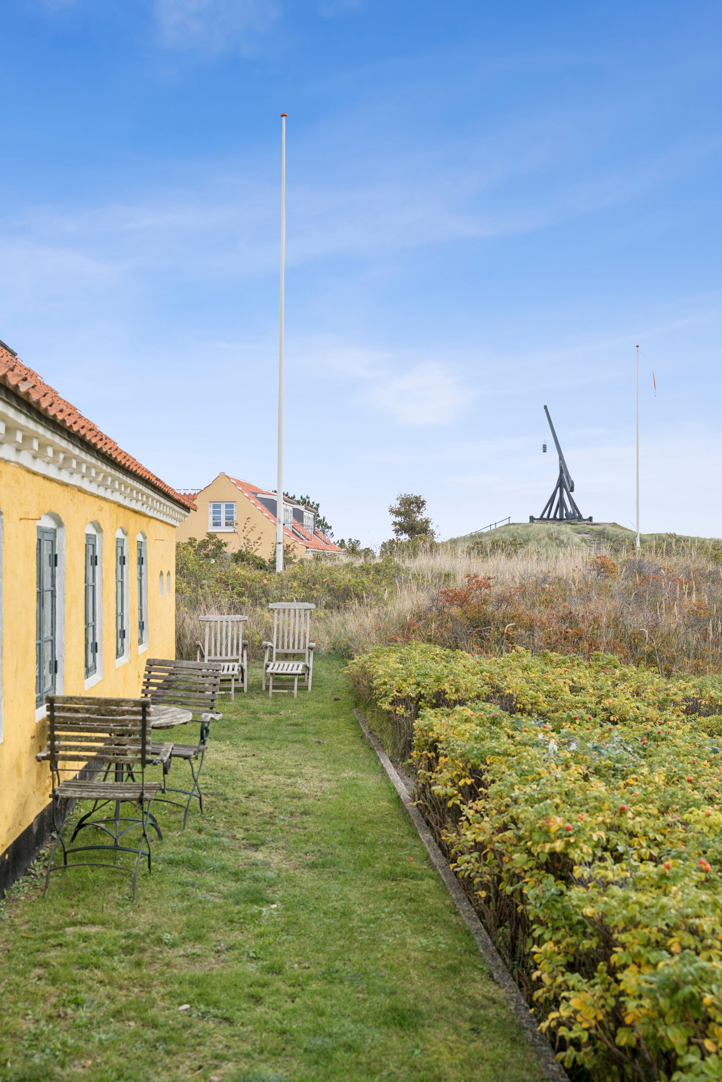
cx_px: 361
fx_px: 1203
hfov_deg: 33.4
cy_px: 541
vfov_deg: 48.5
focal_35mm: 40
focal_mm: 40
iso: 200
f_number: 4.5
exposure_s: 1/500
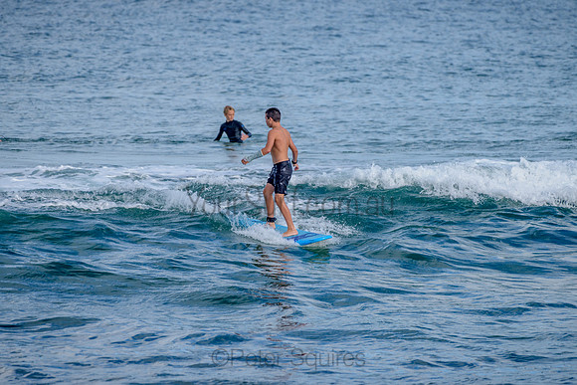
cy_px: 192
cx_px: 288
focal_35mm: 612
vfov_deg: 2.2
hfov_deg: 3.4
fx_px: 9812
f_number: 5.6
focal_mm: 500
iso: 200
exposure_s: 1/1250
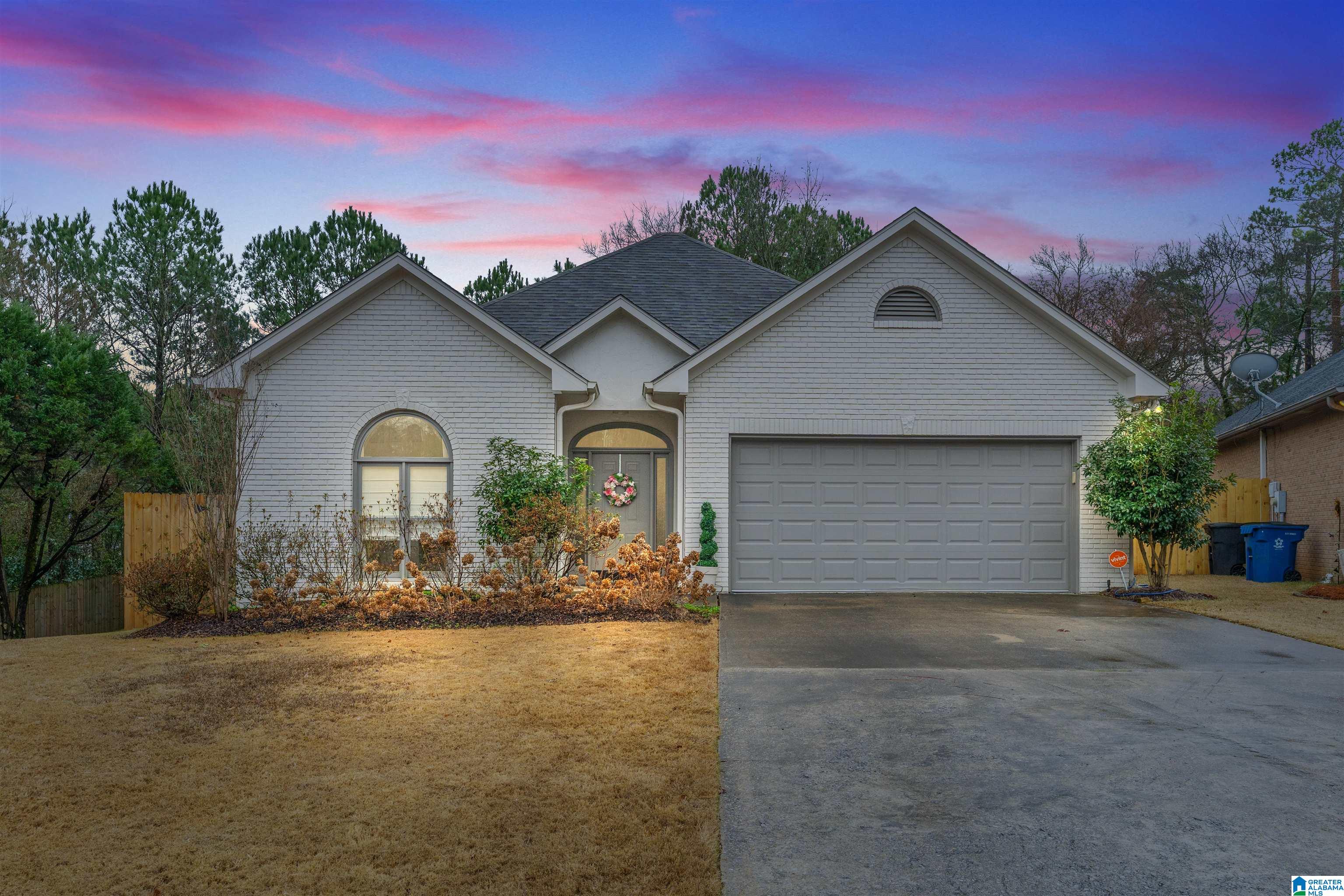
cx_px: 672
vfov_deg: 49.6
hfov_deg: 69.4
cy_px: 448
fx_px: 971
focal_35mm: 26
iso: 320
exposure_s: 1/125
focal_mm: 26
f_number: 9
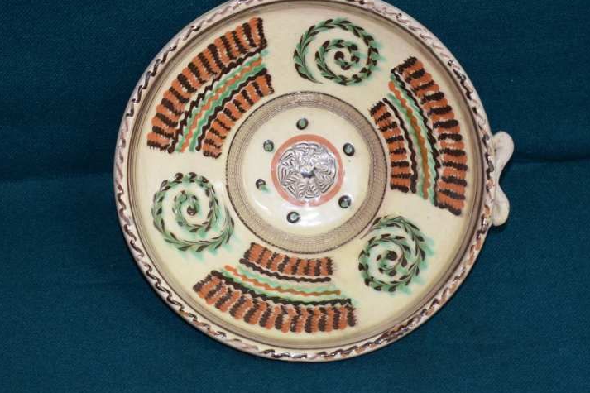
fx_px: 1655
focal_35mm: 101
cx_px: 308
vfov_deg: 13.5
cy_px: 232
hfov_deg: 20.2
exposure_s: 1/30
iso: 1400
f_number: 5
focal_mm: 40
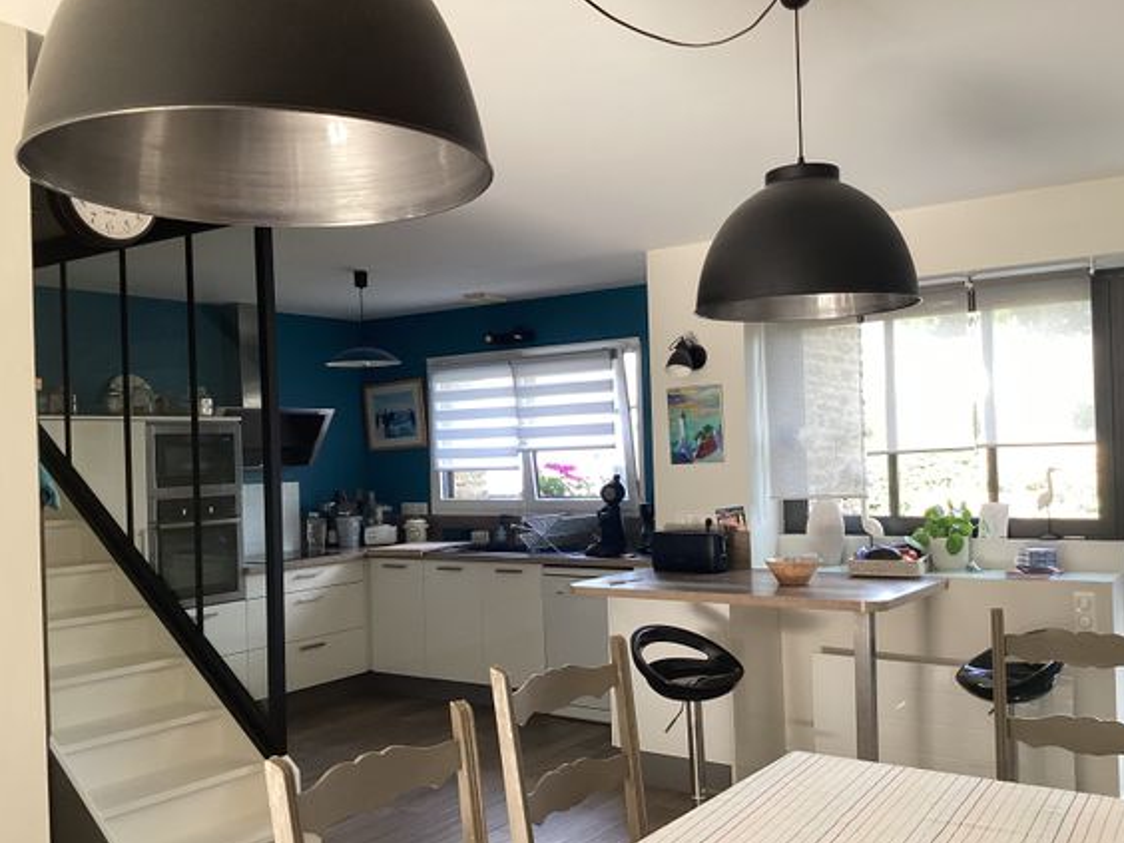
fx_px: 1072
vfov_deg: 42.9
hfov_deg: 55.4
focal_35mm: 33
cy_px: 442
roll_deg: +2.7
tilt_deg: -0.8
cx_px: 562
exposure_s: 1/60
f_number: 2.4
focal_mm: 3.3
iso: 64
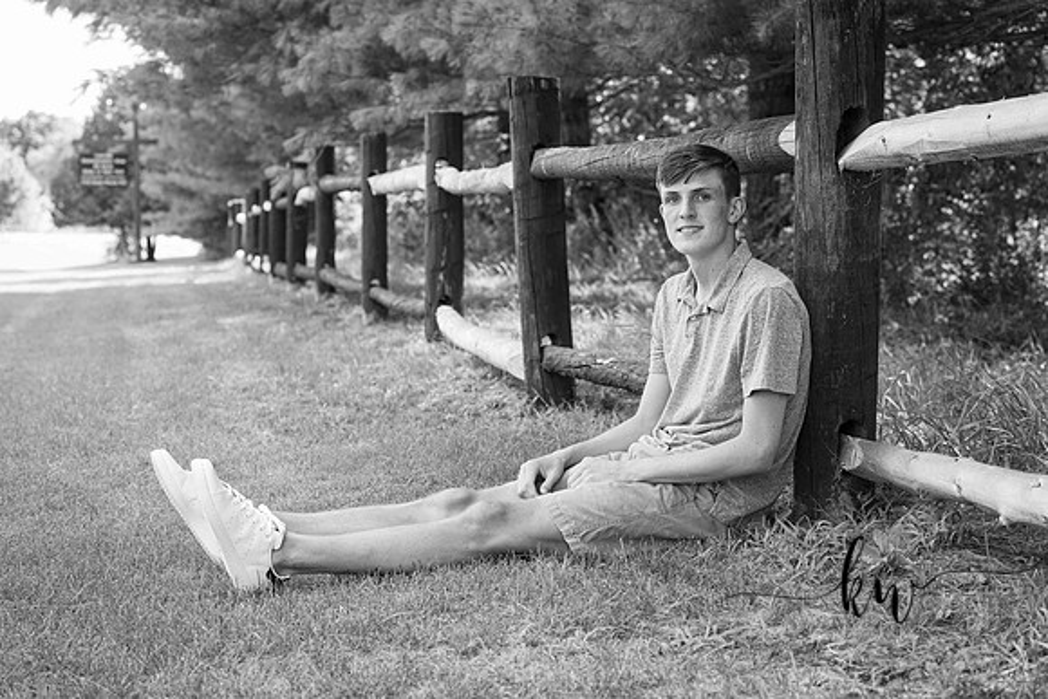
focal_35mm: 75
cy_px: 350
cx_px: 524
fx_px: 2184
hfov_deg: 27.0
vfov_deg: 18.2
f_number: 5.6
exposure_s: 1/200
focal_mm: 75
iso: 400
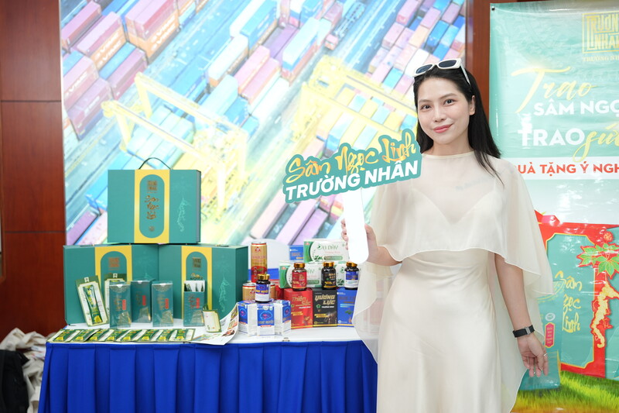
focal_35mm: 40
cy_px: 206
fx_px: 689
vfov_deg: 33.3
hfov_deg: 48.4
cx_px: 310
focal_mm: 40.1
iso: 400
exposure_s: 1/125
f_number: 2.8
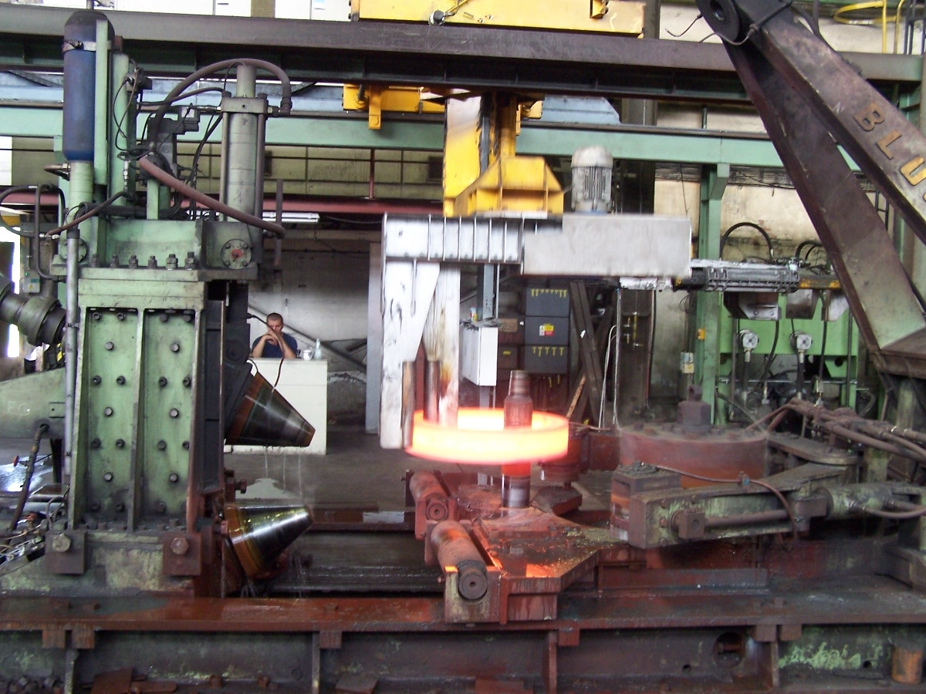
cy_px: 347
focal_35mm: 38
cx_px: 463
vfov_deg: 37.7
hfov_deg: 49.0
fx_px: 1017
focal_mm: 6.3
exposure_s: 1/15
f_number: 2.8
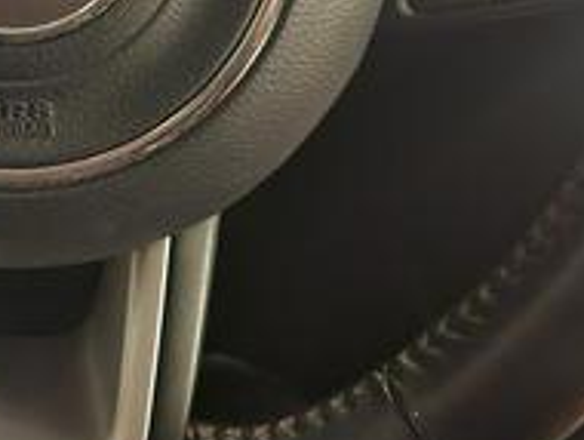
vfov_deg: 22.5
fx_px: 1030
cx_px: 46
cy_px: -65
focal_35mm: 61
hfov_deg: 30.1
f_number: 1.8
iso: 1600
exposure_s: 1/9.99
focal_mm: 5.4
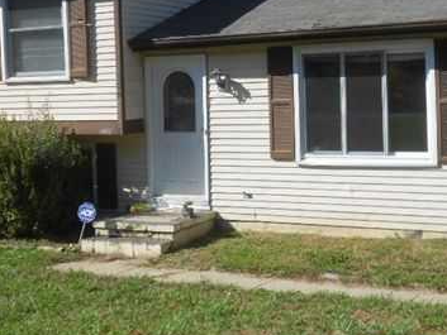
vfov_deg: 25.1
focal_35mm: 58
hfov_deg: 33.2
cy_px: 107
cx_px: 200
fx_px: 749
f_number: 3.6
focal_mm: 5.8
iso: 80
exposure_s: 1/800
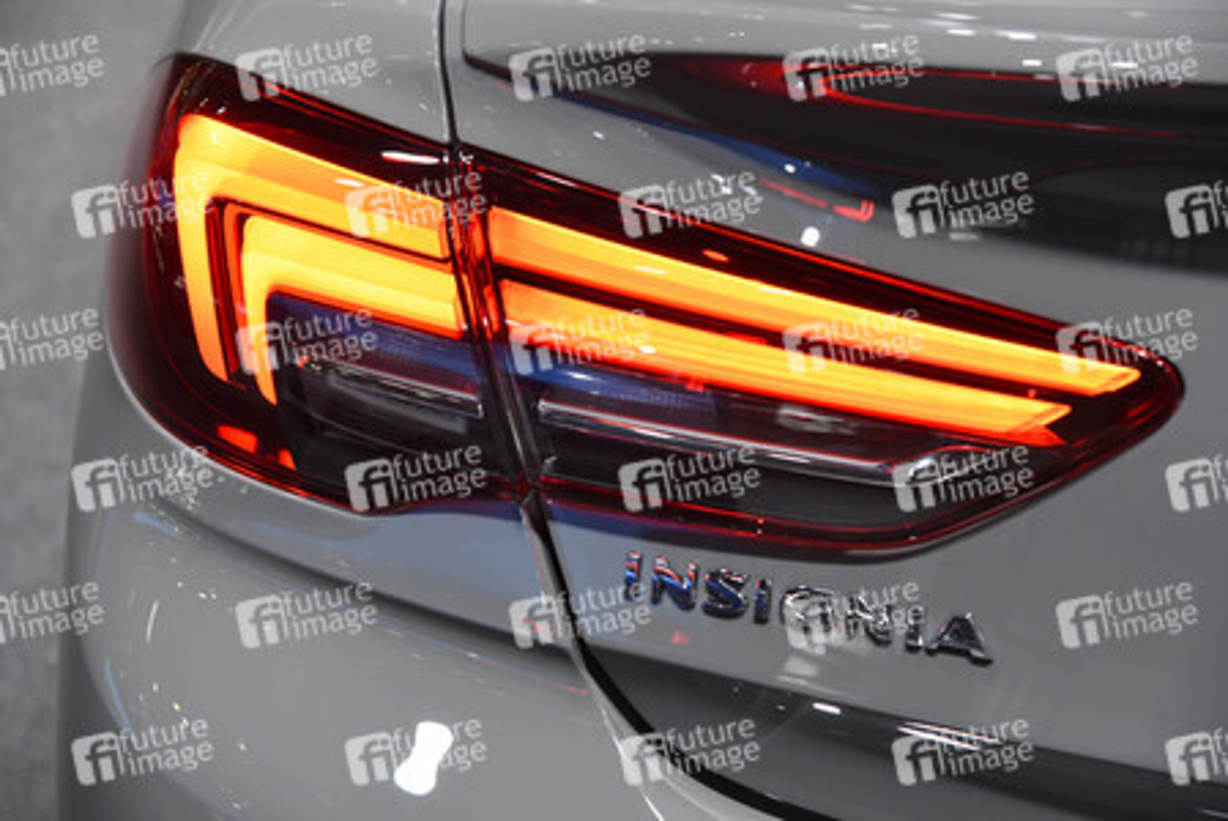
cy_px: 410
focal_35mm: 100
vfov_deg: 13.7
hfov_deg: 20.4
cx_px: 614
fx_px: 3413
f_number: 6.3
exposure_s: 1/160
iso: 2000
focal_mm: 100
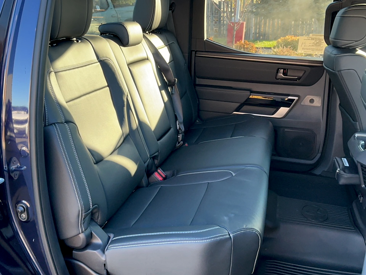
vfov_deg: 46.8
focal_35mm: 30
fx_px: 317
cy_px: 138
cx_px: 183
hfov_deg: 60.0
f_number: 1.8
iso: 40
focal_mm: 3
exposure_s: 1/60
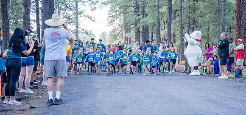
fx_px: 478
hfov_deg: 28.8
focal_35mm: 76
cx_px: 123
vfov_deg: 13.7
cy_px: 66
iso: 400
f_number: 3.2
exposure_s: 1/250
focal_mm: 70
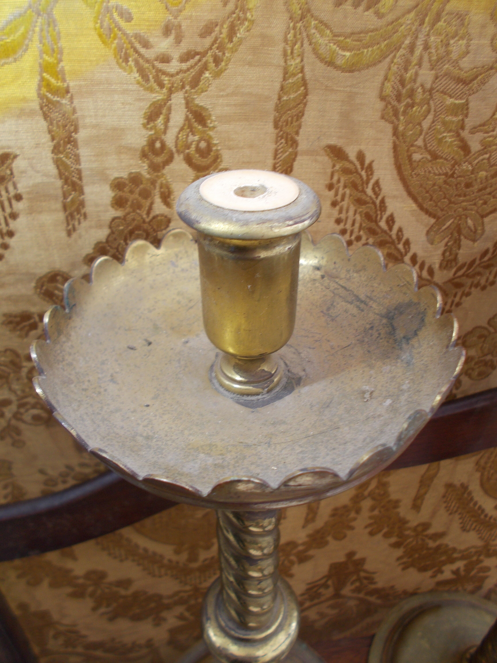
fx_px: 574
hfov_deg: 46.8
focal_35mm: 30
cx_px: 248
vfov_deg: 60.0
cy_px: 332
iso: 80
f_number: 3.4
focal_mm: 5.3
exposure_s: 1/30
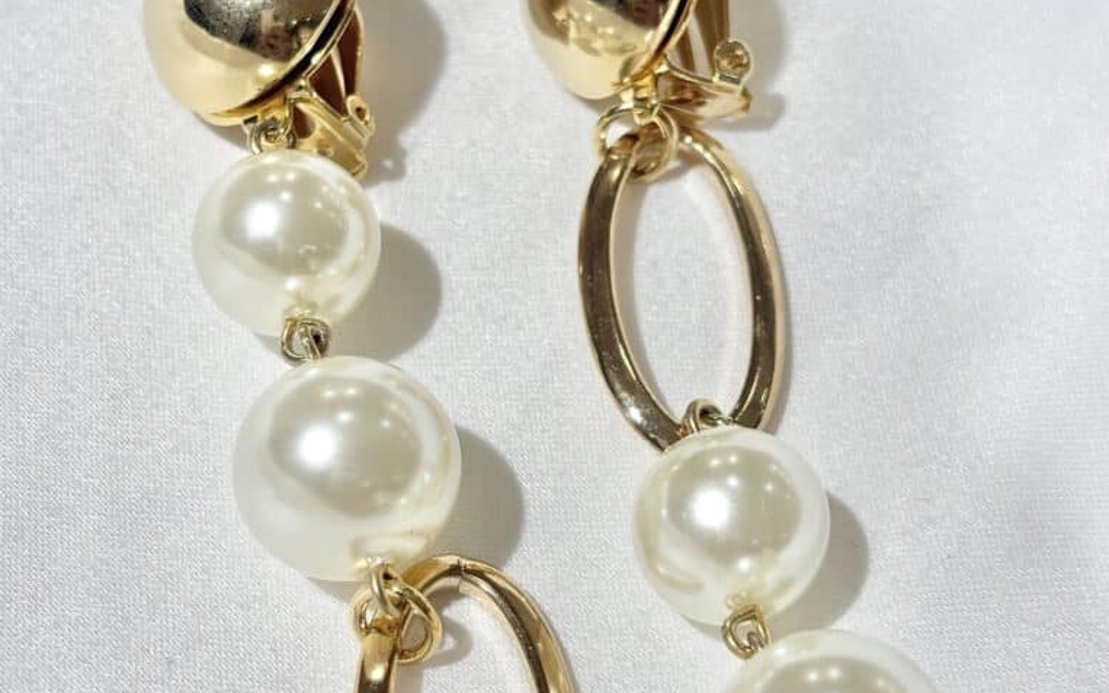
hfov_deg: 27.8
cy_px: 394
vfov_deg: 17.6
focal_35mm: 74
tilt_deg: -52.0
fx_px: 2237
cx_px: 552
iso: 32
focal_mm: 5.96
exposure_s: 1/237
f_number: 1.6
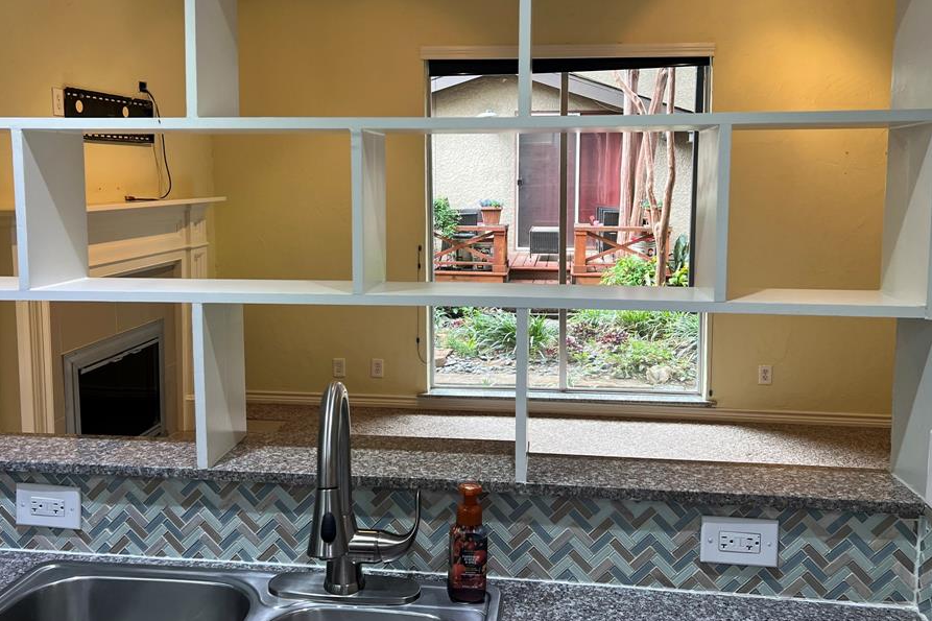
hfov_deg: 60.3
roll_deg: -0.4
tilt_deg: -5.5
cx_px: 465
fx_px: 802
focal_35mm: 31
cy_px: 249
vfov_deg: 42.1
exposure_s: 1/120
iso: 100
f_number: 1.5
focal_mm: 5.7
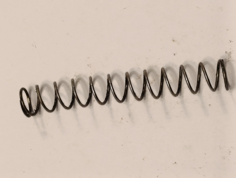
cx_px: 118
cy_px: 89
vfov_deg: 16.1
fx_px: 628
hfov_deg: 21.3
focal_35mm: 92
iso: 500
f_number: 1.6
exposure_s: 1/100
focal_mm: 6.14
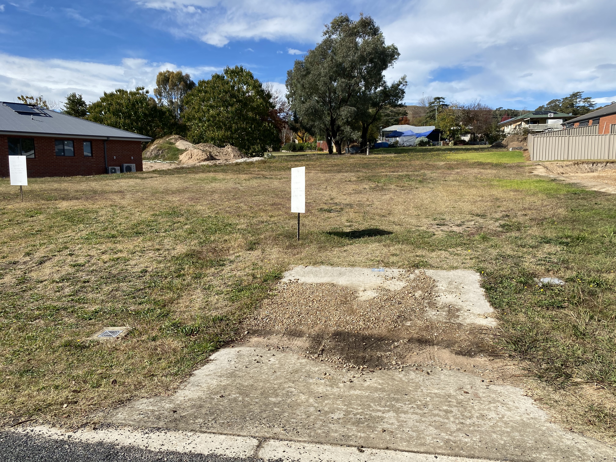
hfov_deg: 67.3
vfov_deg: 53.1
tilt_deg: -5.3
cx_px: 308
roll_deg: +0.2
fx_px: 463
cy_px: 231
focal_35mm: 26
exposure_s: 1/2890
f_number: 1.8
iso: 32
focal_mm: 4.25
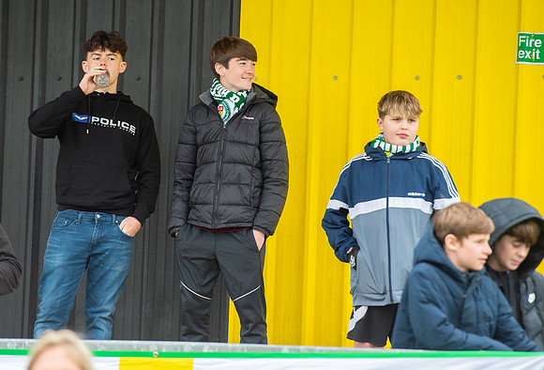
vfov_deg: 4.8
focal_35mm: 293
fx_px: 4452
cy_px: 153
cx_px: 222
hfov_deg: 7.0
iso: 800
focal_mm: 200
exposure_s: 1/800
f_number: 4.5
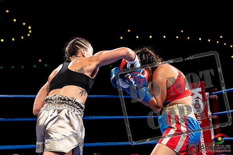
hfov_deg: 25.8
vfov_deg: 17.4
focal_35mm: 79
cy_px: 78
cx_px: 116
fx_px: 509
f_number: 4
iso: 4000
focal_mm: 70
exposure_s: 1/800
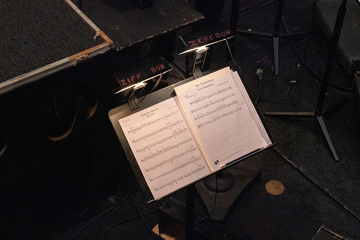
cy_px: 120
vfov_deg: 19.5
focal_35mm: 70
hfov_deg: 28.8
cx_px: 180
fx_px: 700
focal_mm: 70
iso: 12800
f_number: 9
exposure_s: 1/320
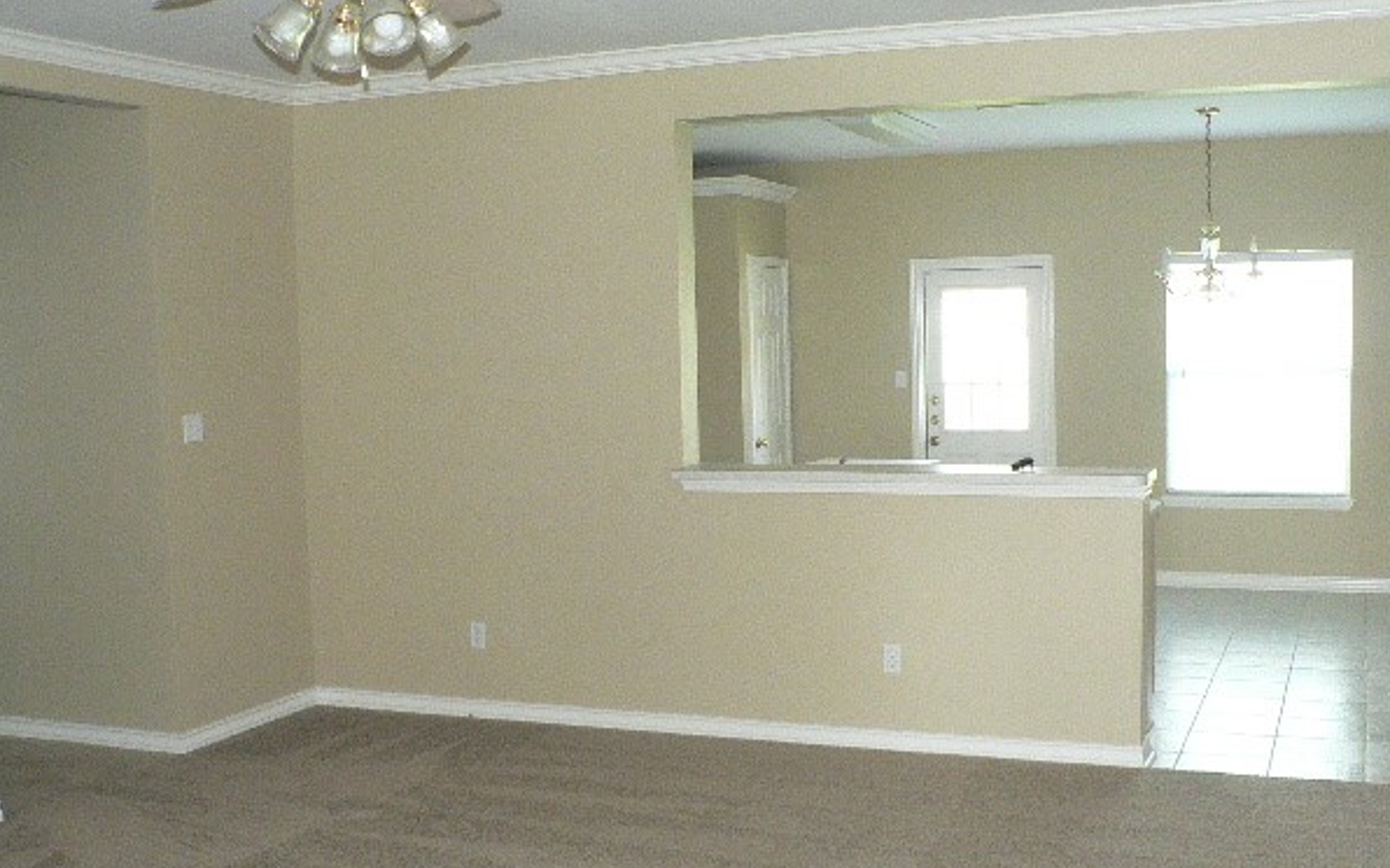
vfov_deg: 31.2
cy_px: 509
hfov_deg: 48.2
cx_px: 704
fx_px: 1553
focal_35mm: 41
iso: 400
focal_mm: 6
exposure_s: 1/60
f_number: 2.8
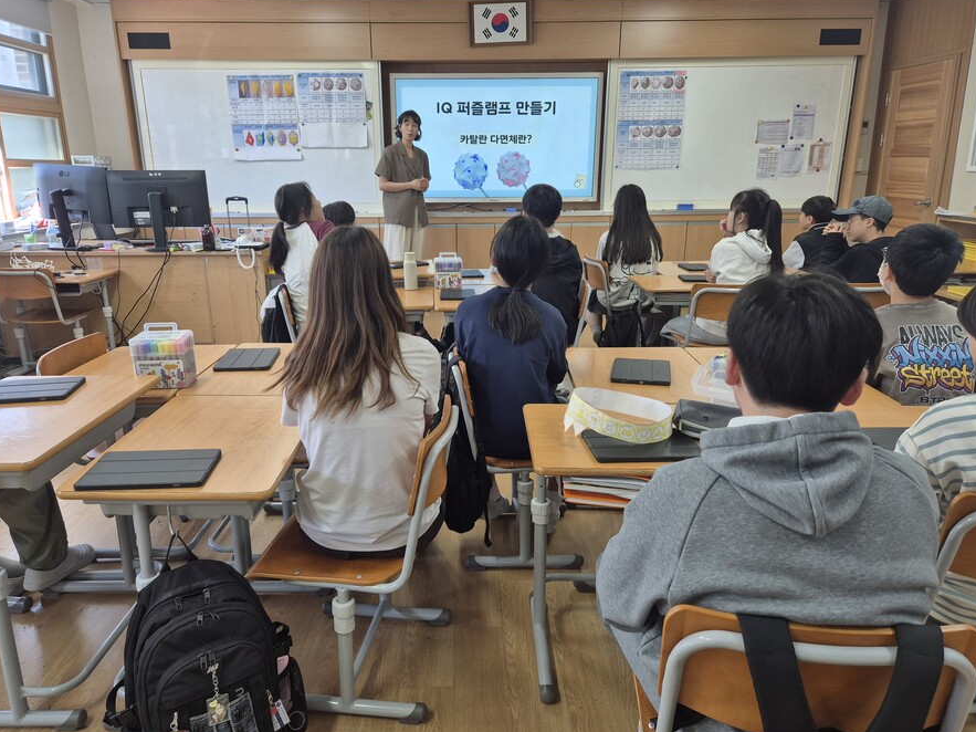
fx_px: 705
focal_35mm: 25
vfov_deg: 54.9
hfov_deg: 69.4
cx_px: 468
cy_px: 356
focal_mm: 5.4
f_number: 1.8
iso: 64
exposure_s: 1/120
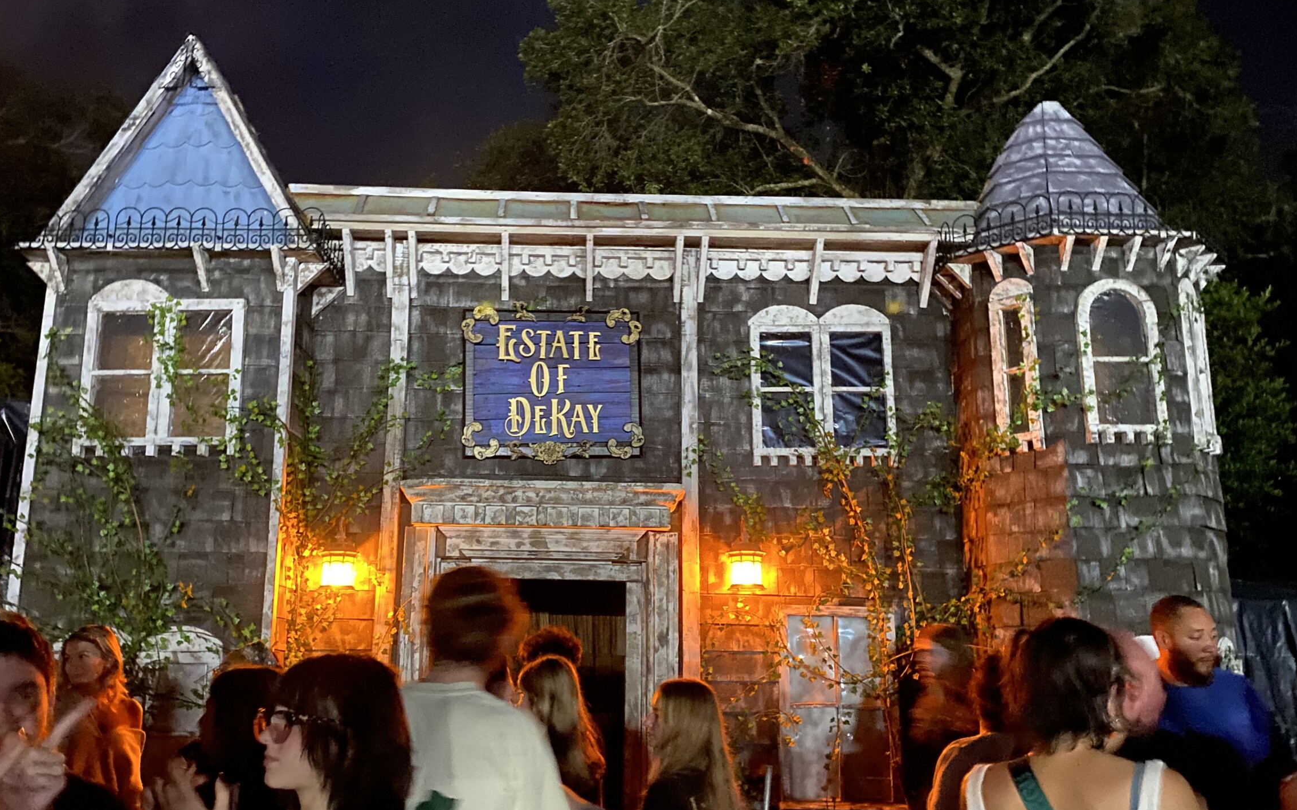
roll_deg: -0.5
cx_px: 617
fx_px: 1096
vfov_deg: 40.6
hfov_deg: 61.2
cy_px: 439
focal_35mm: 31
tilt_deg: +13.1
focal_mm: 4.25
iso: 800
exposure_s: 1/4
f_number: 1.8
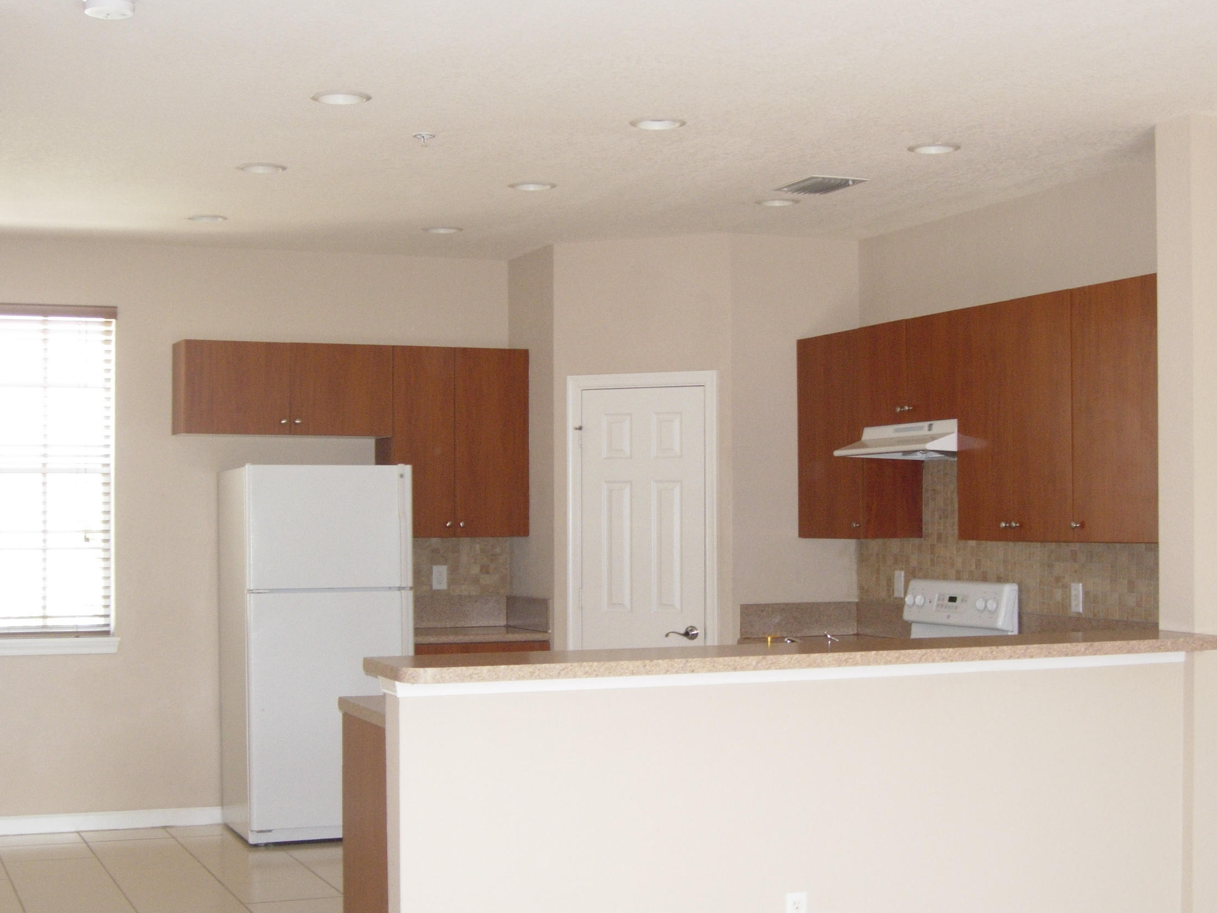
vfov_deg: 30.3
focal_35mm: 48
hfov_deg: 39.6
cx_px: 642
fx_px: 1688
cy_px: 500
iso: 145
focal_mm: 8.5
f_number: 2.9
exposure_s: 1/58.6
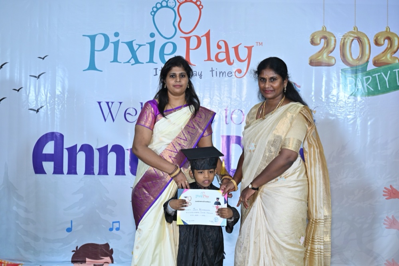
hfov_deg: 41.9
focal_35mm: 47
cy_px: 133
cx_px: 200
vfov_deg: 28.6
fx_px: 521
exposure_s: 1/160
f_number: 7.1
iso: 1000
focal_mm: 47
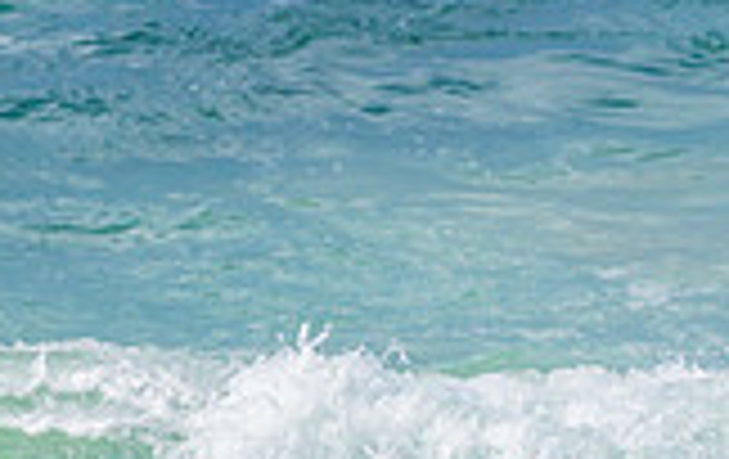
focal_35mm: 1820
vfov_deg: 0.7
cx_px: -68
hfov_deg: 1.2
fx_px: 36234
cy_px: 668
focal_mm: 500
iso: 160
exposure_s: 1/2000
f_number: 5.6
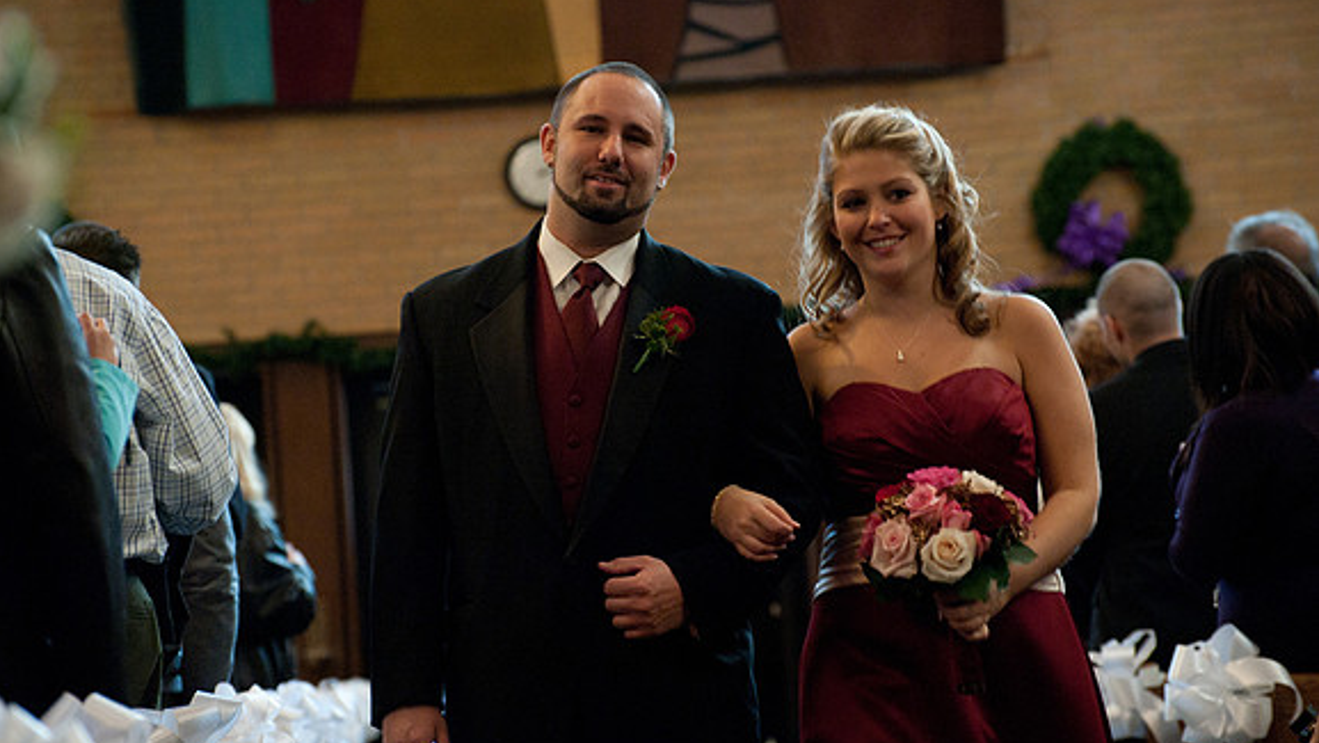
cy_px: 375
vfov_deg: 7.5
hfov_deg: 13.2
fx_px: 5703
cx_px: 658
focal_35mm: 163
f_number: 6.3
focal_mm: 155
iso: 5000
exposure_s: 1/80
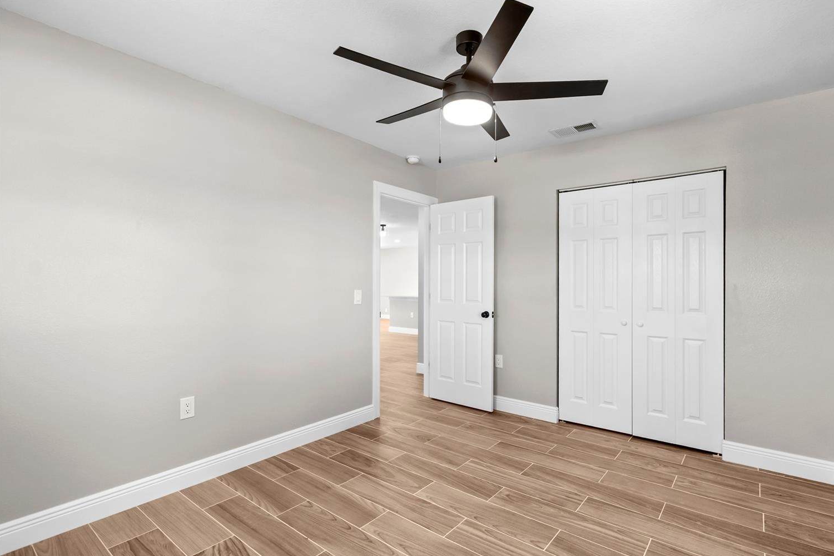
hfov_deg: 96.6
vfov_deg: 73.6
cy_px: 294
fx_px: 371
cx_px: 443
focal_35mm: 16
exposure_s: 1/20
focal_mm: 10
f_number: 7.1
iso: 800
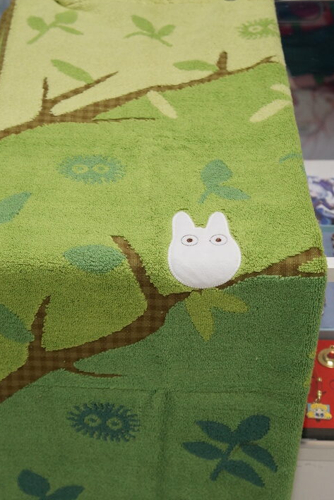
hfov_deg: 19.5
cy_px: 345
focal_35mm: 70
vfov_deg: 28.7
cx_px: 153
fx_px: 969
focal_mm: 33
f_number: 4.5
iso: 800
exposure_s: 1/60
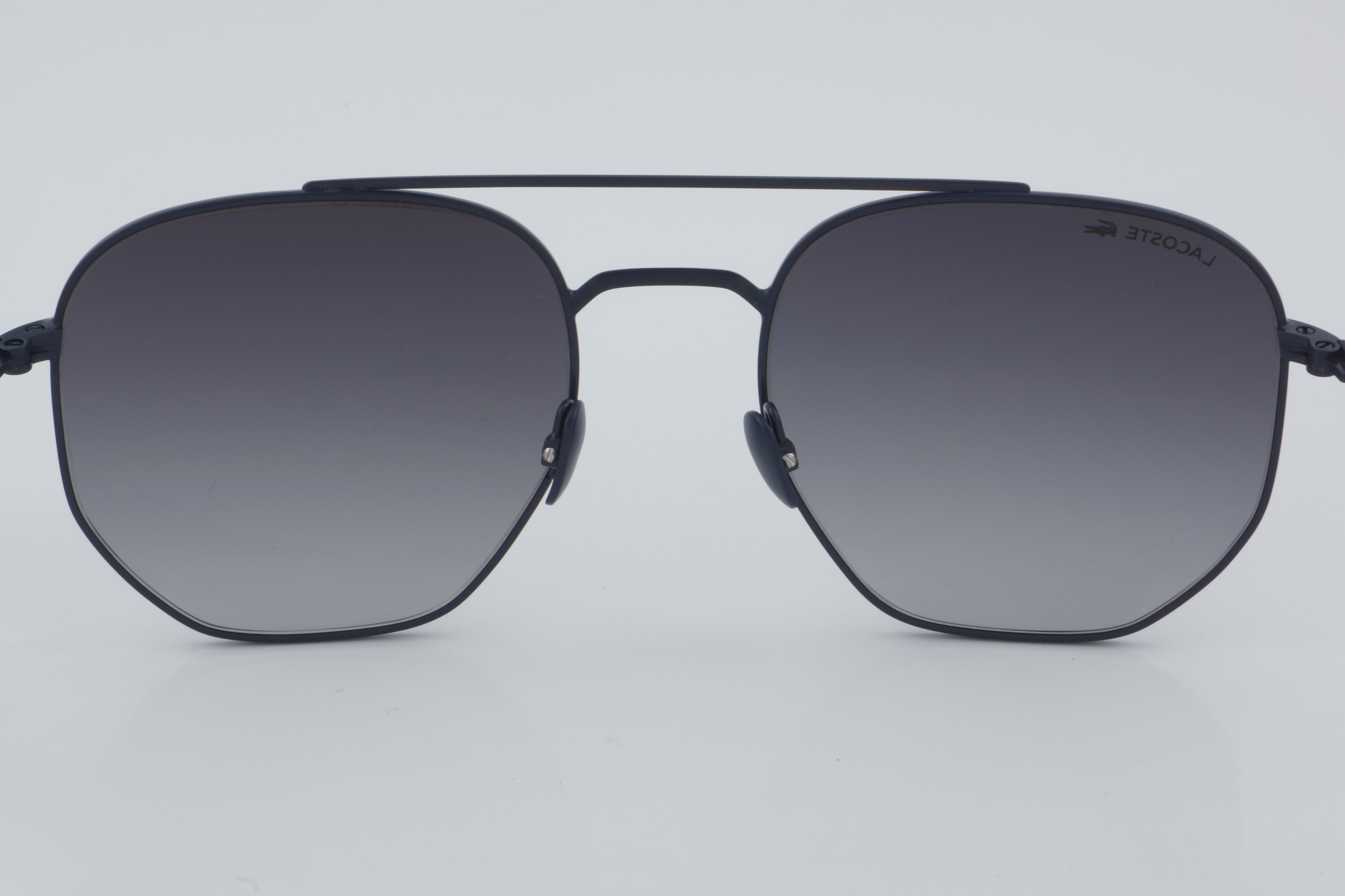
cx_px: 672
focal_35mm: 75
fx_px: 2802
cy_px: 448
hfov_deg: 27.0
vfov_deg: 18.2
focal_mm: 50
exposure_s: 1/4
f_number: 32
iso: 100
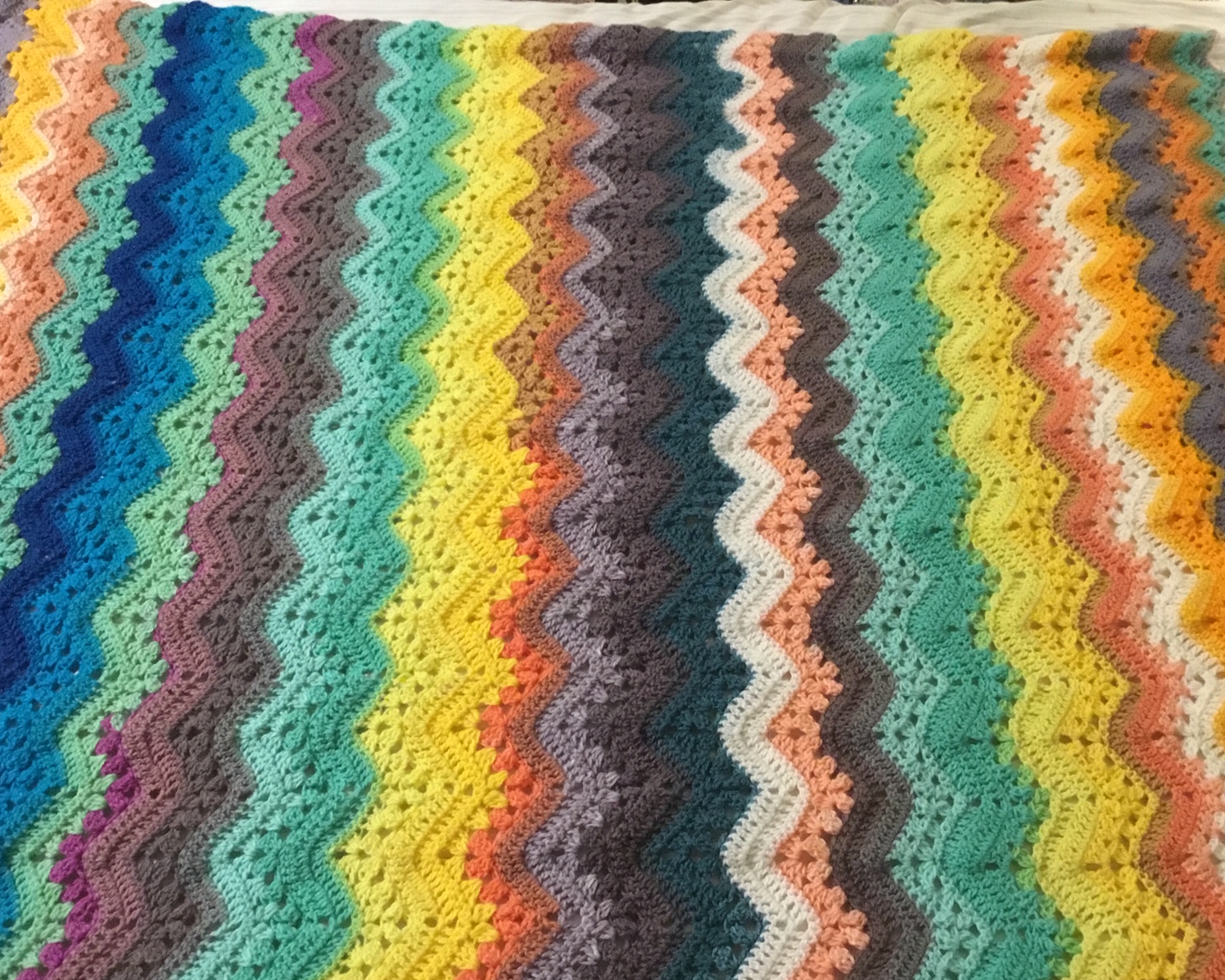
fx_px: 1197
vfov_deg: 44.5
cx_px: 592
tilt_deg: -53.9
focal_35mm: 33
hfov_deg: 54.2
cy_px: 500
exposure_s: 1/15
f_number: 2.4
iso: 250
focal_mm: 3.3
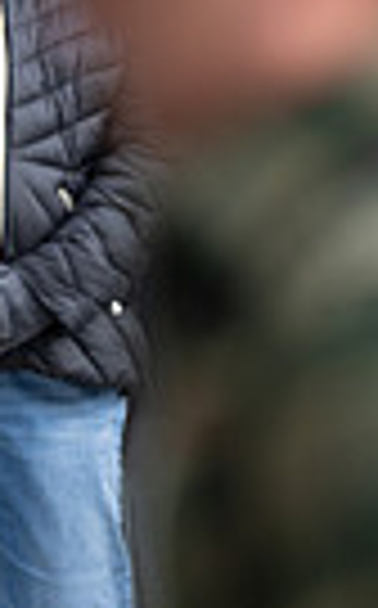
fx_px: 14469
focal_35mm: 875
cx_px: -40
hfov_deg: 1.5
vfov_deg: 2.4
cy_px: 214
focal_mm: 200
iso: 200
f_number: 2.8
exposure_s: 1/640
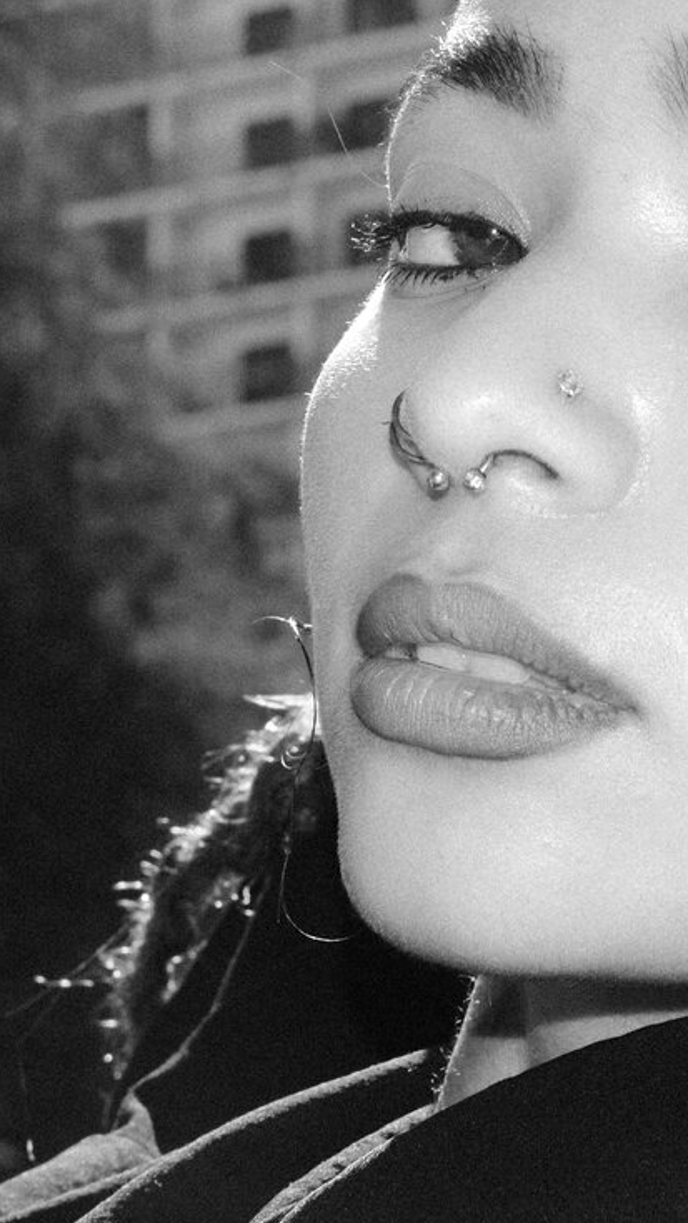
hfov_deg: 9.9
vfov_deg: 17.7
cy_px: 432
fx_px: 3923
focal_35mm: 121
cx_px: 691
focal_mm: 35
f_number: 11
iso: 500
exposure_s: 1/180
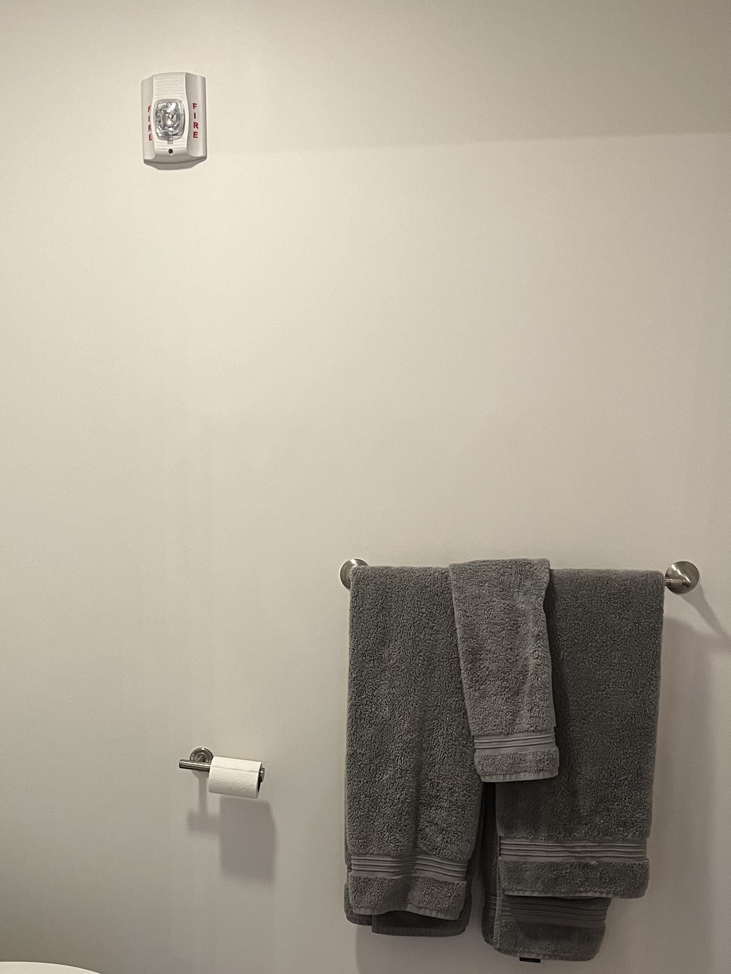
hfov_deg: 34.8
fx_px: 1154
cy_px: 764
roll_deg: +0.2
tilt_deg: -13.9
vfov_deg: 43.8
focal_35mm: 41
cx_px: 243
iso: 200
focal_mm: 5.1
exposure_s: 1/60
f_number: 1.6
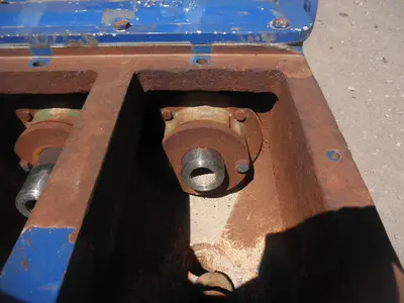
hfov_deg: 63.4
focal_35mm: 28
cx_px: 202
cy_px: 152
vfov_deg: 49.7
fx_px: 327
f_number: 8.5
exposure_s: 1/125
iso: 64
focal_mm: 5
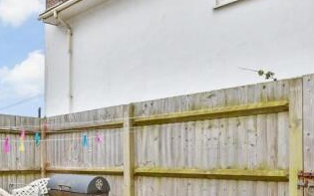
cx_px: 78
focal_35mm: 36
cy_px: 148
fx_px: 308
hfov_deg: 51.7
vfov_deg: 34.6
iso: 200
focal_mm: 11.5
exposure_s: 1/60
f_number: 8
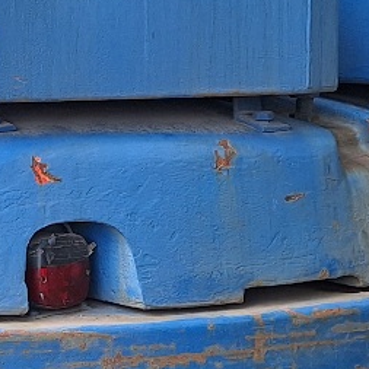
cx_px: -158
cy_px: 149
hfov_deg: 12.7
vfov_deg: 13.3
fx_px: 1580
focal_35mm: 131
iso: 40
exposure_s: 1/294
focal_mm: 5.54
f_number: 1.8
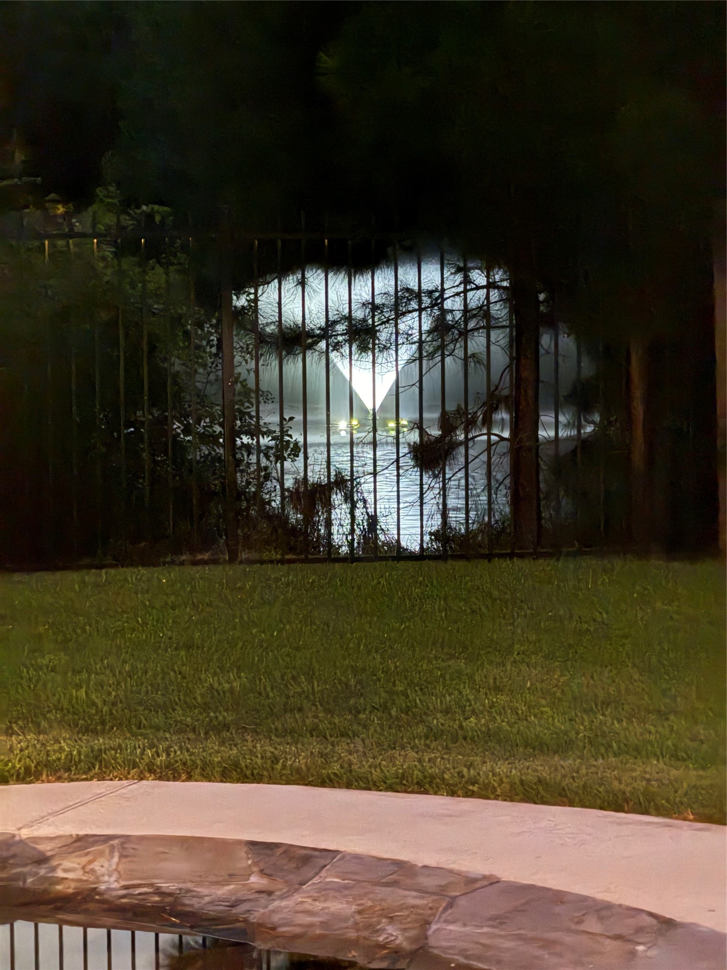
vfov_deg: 16.4
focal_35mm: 120
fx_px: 3360
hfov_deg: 12.3
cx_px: 364
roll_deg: +0.3
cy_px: 485
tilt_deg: -4.4
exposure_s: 1/4
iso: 5000
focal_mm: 15.66
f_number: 2.8
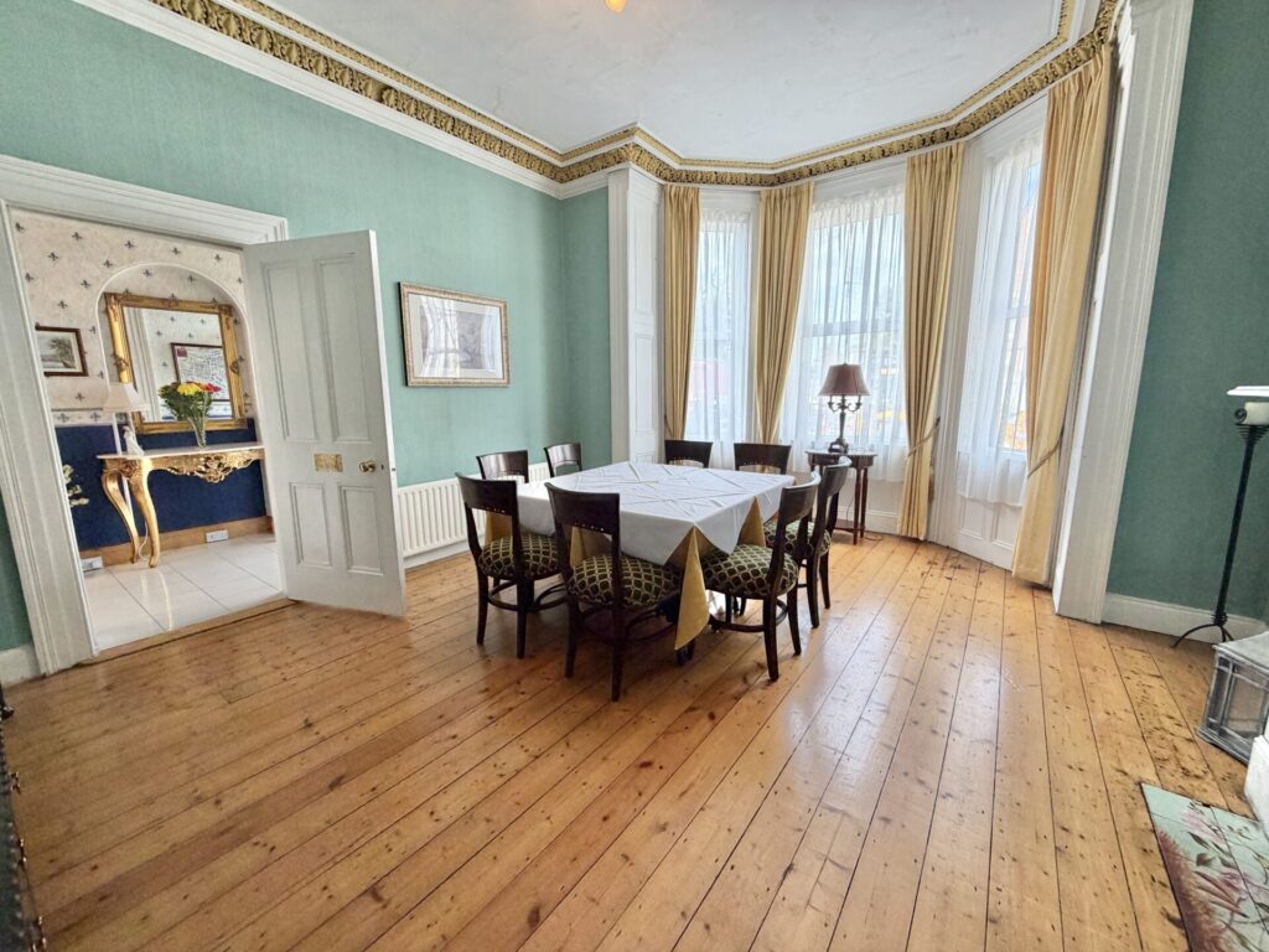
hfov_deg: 102.1
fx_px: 513
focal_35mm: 14
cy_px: 476
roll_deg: +0.6
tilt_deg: -9.7
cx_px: 634
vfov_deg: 85.7
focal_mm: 2.22
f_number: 2.2
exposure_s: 1/100
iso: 160
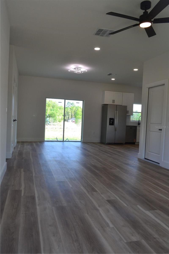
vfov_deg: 67.4
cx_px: 84
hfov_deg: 47.9
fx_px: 190
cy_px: 127
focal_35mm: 27
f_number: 8
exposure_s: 1/60
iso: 400
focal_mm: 18
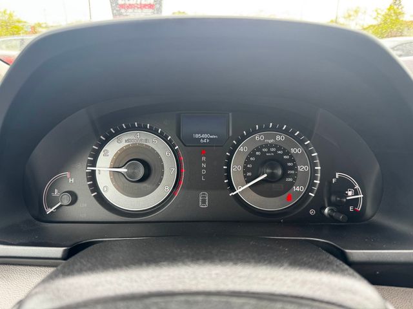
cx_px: 206
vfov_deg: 56.8
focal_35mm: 24
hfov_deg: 71.6
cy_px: 154
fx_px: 286
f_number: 1.78
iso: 100
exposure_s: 1/121
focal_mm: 6.76
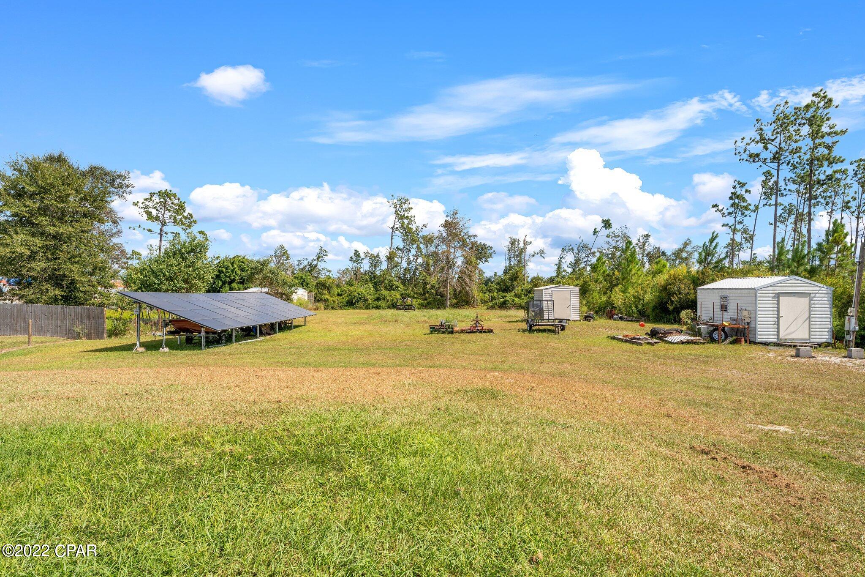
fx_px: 509
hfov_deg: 80.7
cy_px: 288
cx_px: 432
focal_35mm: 21
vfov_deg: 59.0
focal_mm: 21.2
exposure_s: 1/200
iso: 100
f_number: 10
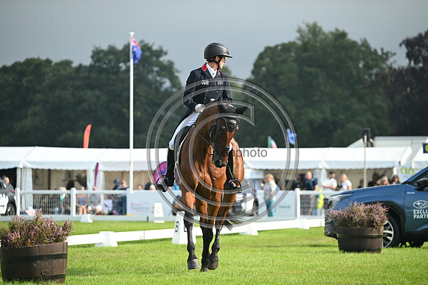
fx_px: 2497
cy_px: 142
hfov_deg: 9.8
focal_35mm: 210
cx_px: 214
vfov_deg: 6.5
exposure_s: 1/1250
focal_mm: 210
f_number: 5
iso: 500
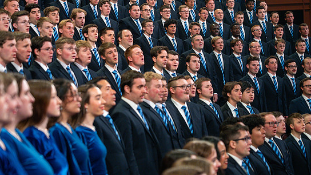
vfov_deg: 12.5
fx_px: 800
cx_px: 119
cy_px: 94
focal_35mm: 97
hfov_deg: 22.0
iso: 2000
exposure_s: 1/500
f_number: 2.8
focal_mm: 70
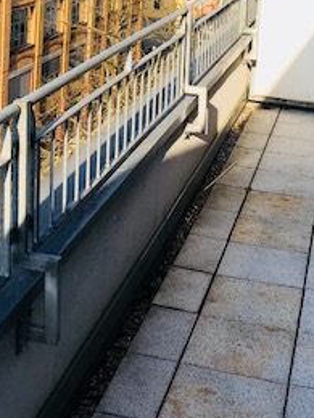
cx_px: 98
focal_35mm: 69
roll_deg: -3.4
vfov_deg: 27.2
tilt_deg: -7.3
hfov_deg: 21.2
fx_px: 835
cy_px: 43
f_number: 1.8
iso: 20
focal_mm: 3.99
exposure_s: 1/1880
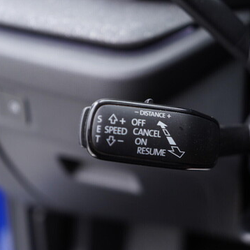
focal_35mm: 47
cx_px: 161
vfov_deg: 36.1
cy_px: 127
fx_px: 384
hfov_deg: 35.8
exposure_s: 1/40
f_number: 2.8
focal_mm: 24
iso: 320
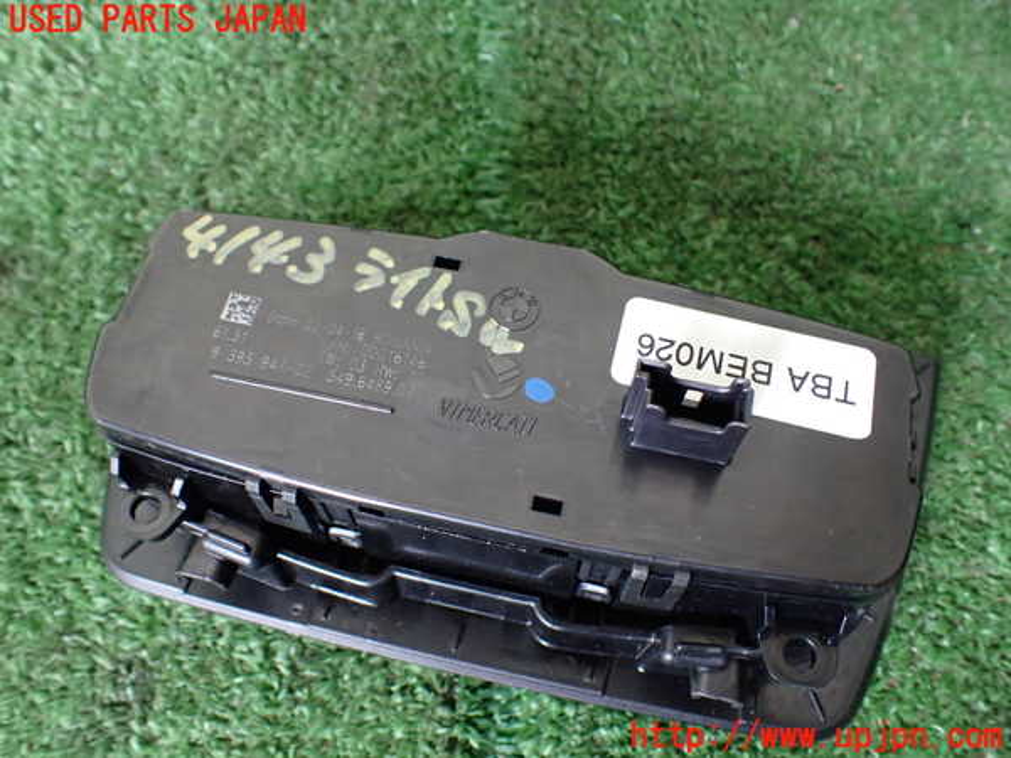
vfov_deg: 46.8
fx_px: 876
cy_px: 379
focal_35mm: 30
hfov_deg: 60.0
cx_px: 506
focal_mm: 5.4
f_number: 2.3
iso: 640
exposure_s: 1/125
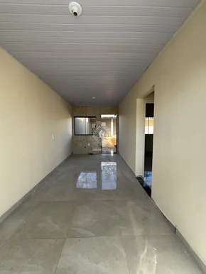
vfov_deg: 102.0
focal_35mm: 14
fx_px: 111
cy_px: 137
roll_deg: +0.8
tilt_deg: -2.6
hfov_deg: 85.7
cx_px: 103
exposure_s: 1/252
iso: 40
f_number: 2.2
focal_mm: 2.22
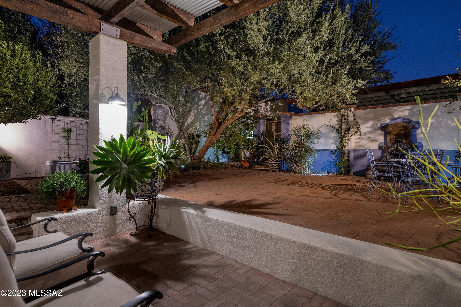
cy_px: 154
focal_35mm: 18
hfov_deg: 90.0
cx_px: 230
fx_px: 230
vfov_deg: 67.4
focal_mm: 18
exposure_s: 2
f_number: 5.6
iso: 200
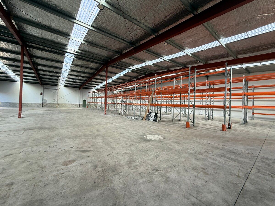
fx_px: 111
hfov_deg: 102.1
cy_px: 103
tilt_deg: +2.0
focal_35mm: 14
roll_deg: -1.2
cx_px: 138
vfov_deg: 85.7
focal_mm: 2.22
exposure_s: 1/124
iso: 64
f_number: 2.2
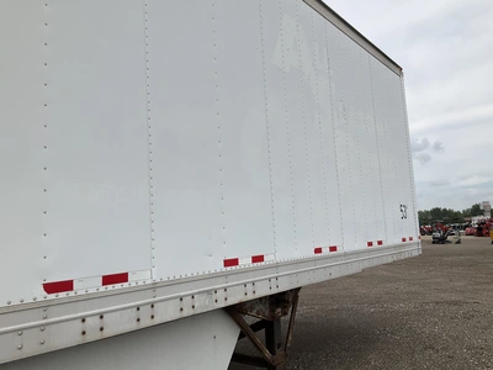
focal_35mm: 29
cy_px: 185
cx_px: 246
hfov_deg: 61.7
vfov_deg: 48.2
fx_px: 413
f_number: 1.8
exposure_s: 1/2801
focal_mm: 3
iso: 25
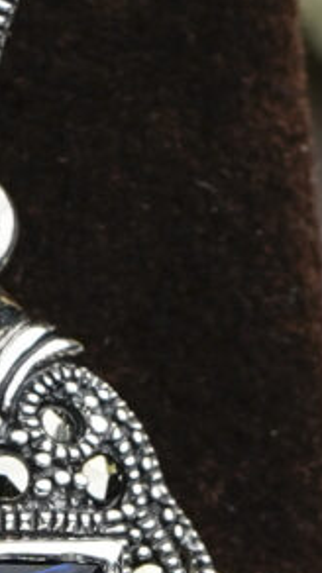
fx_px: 6975
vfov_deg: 4.7
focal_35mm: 459
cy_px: 676
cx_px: -18
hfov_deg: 2.6
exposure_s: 1/40
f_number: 9
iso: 250
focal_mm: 50
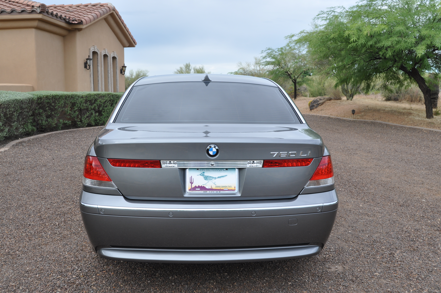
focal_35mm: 36
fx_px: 440
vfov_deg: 36.8
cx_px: 220
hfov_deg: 53.2
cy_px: 146
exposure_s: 1/250
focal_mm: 24
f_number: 8
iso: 200
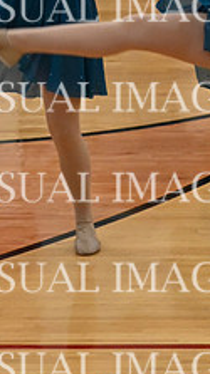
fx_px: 4139
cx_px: 244
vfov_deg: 5.2
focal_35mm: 417
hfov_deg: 2.9
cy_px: 52
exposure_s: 1/400
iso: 5000
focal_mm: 102
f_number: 4
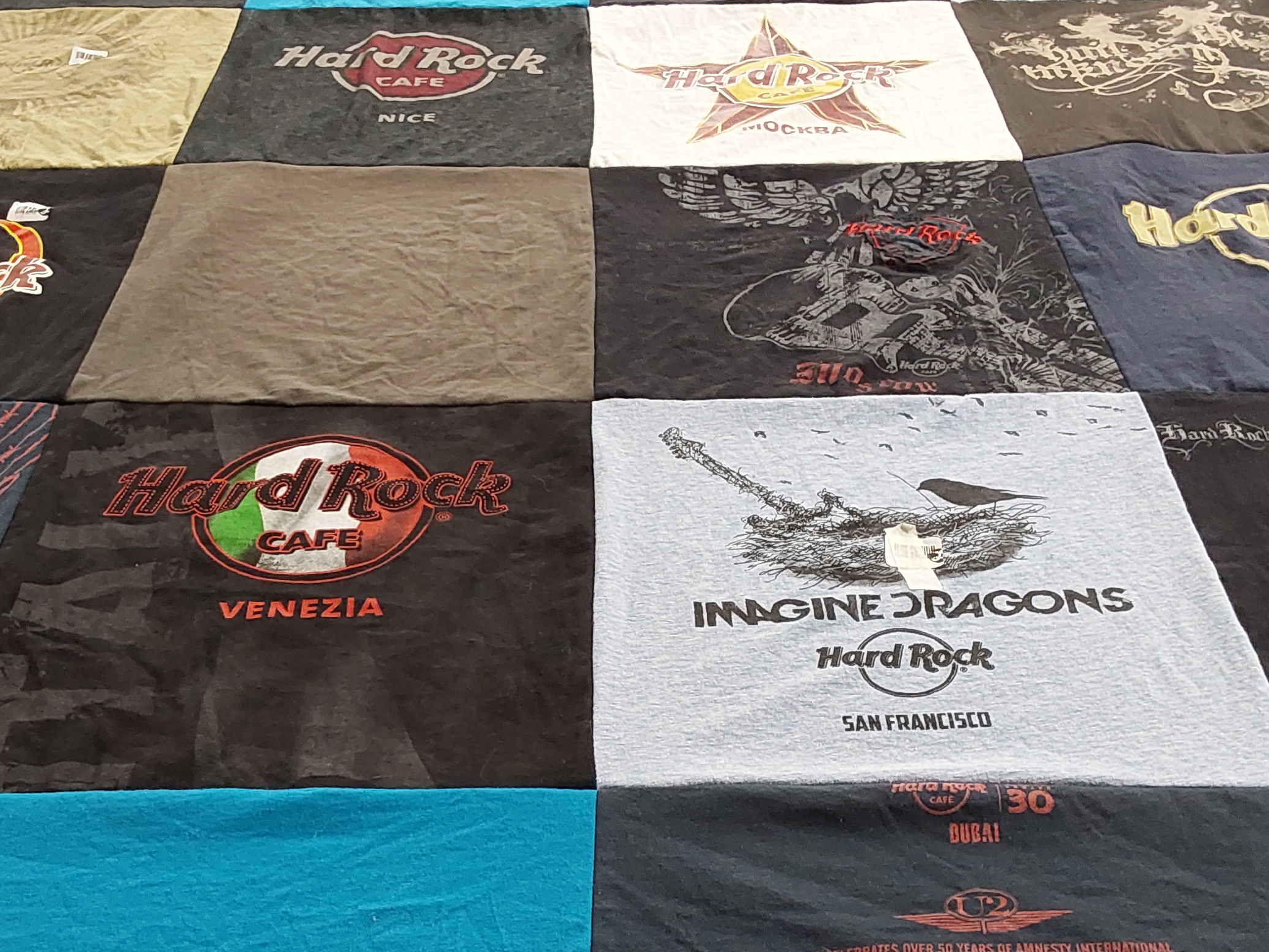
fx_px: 1613
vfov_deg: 32.6
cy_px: 634
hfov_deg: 42.9
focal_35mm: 44
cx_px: 558
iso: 200
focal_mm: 2.91
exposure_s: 1/60
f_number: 1.9
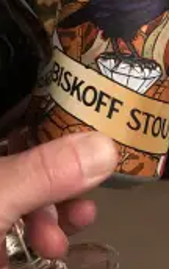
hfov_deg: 18.7
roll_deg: +9.6
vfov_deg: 28.8
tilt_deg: -6.3
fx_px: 507
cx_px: 28
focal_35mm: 69
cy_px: 38
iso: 125
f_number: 1.8
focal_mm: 3.99
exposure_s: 1/4
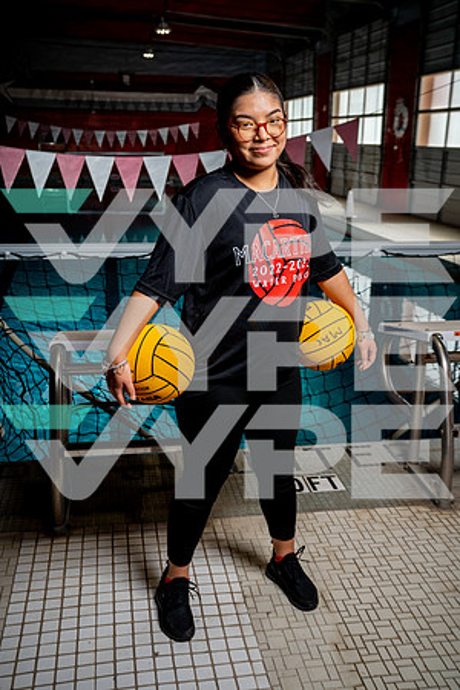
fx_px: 747
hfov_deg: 34.2
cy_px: 345
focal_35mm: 39
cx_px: 230
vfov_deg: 49.6
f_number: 5.6
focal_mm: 39
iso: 100
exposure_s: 1/250
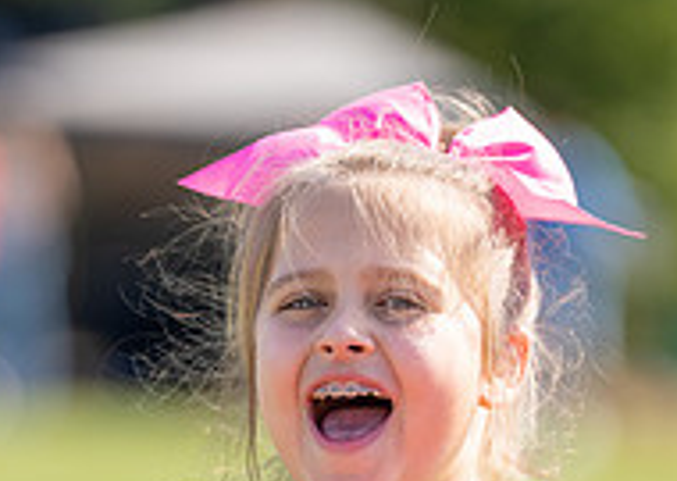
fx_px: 12303
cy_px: 556
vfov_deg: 2.2
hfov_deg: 3.2
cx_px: 385
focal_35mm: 641
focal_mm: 200
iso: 100
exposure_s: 1/1000
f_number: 2.8
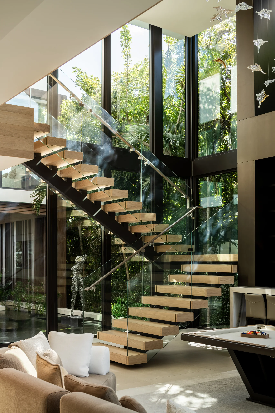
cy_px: 206
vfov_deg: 43.6
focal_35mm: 45
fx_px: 516
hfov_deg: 29.9
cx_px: 138
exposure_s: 1/100
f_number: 8
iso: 160
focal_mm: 45
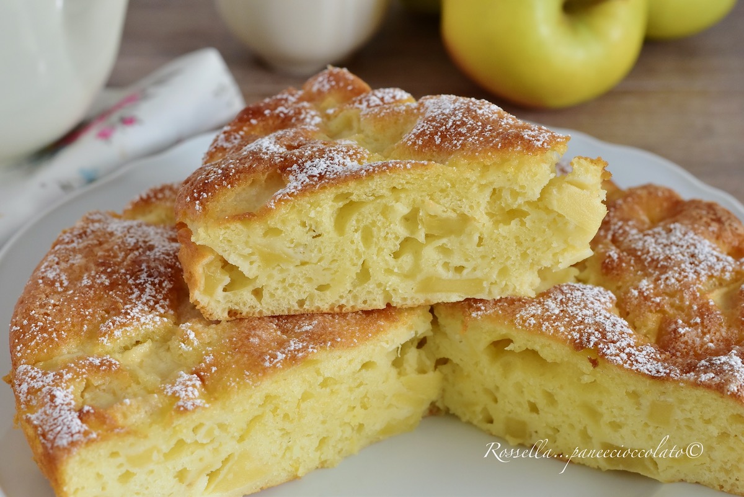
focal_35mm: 75
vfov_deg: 18.2
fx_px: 1550
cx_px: 372
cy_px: 248
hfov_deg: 27.0
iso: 1000
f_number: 5.6
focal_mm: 50
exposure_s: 1/160
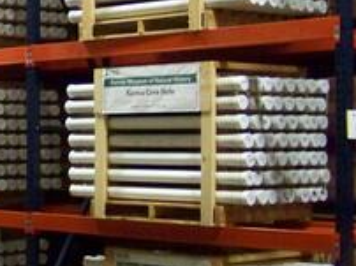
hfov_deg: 16.4
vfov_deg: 13.1
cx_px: -116
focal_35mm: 113
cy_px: 81
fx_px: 1161
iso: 400
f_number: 2.8
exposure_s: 1/40
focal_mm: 6.3
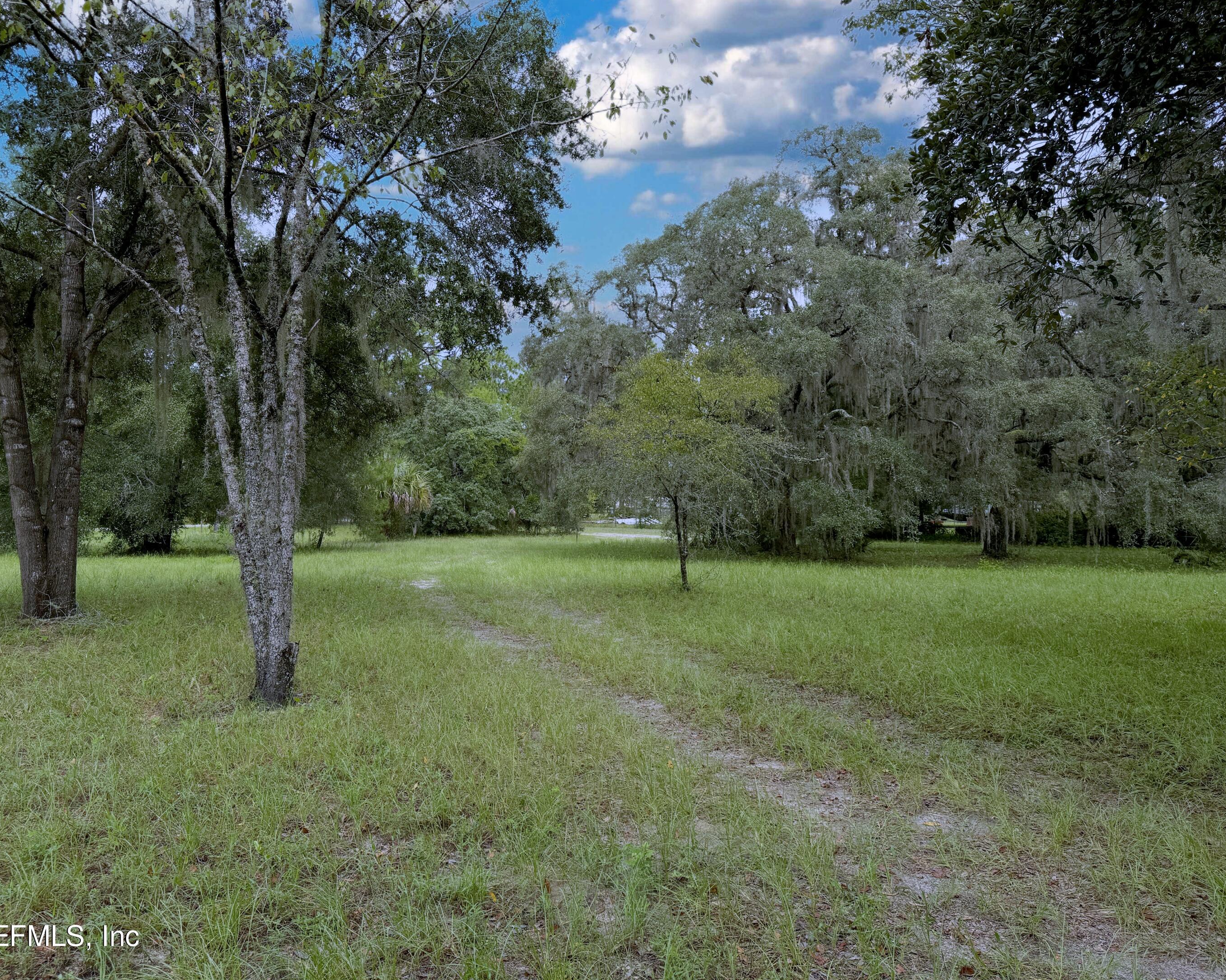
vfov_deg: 54.9
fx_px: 943
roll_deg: -0.5
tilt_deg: +1.7
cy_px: 473
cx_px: 556
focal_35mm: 26
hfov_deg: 65.9
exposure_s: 1/2710
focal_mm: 6.76
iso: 80
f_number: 1.78
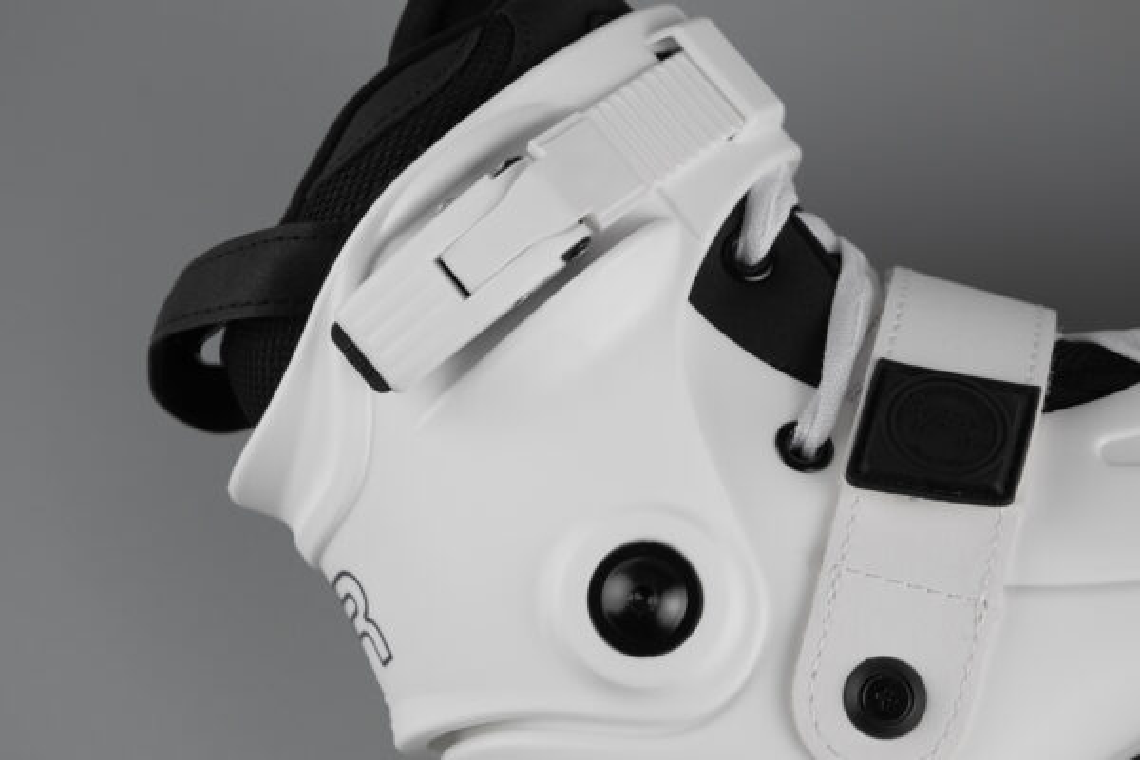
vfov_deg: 16.7
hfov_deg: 24.8
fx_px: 2596
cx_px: 570
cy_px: 380
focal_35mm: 82
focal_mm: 54.5
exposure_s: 1/100
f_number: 6.4
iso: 160
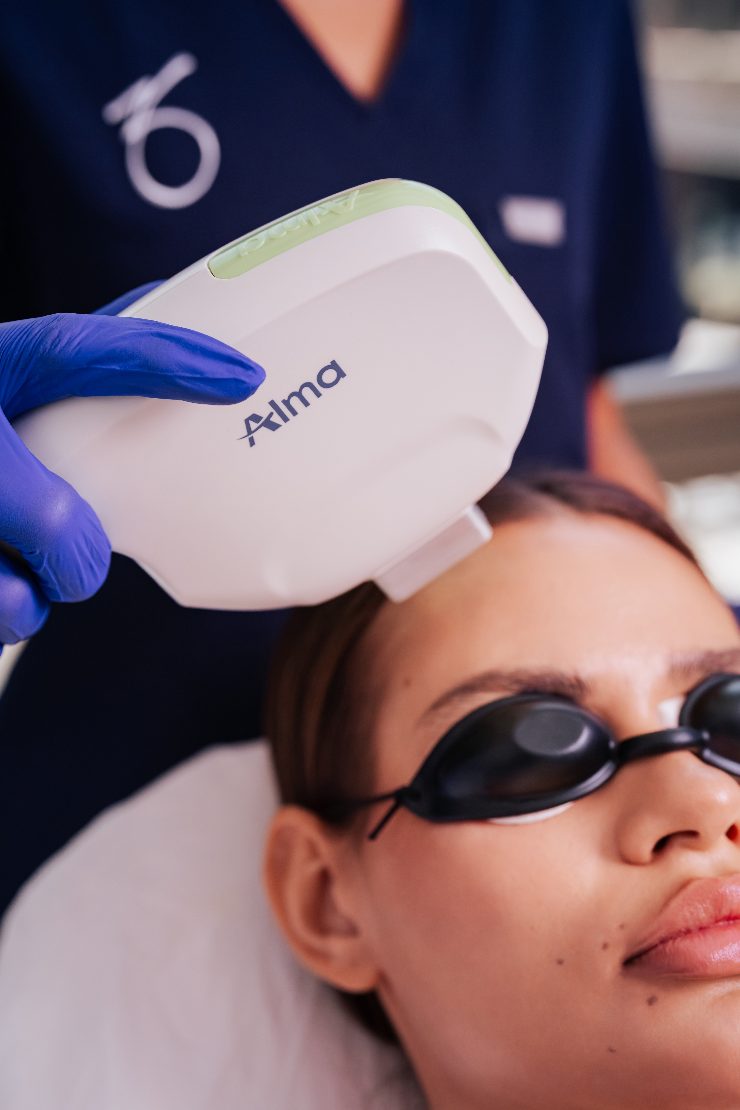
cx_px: 370
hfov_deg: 27.0
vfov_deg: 39.6
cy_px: 555
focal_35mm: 50
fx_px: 1542
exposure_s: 1/250
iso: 1250
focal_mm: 50
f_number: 3.5
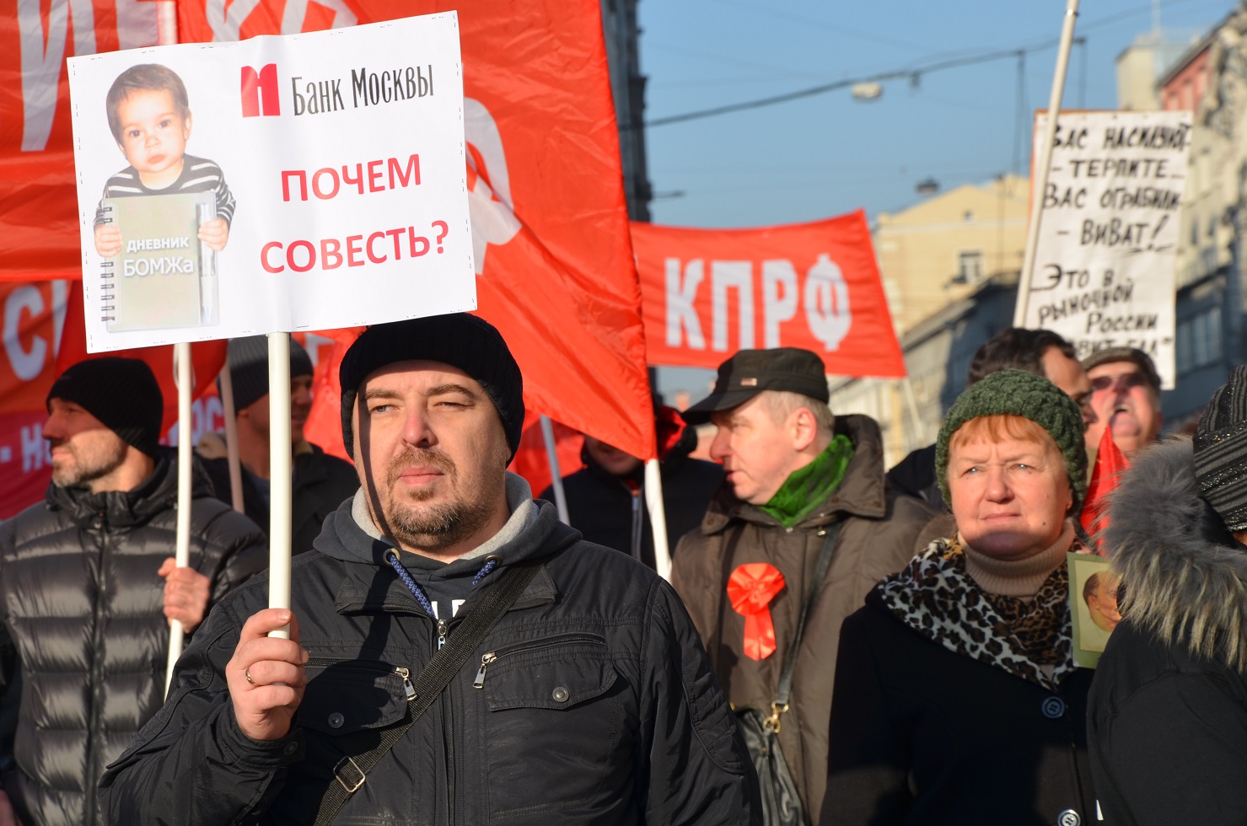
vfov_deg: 9.9
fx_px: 4771
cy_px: 413
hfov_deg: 14.9
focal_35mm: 138
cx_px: 624
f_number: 10
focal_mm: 92
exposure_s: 1/200
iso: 100
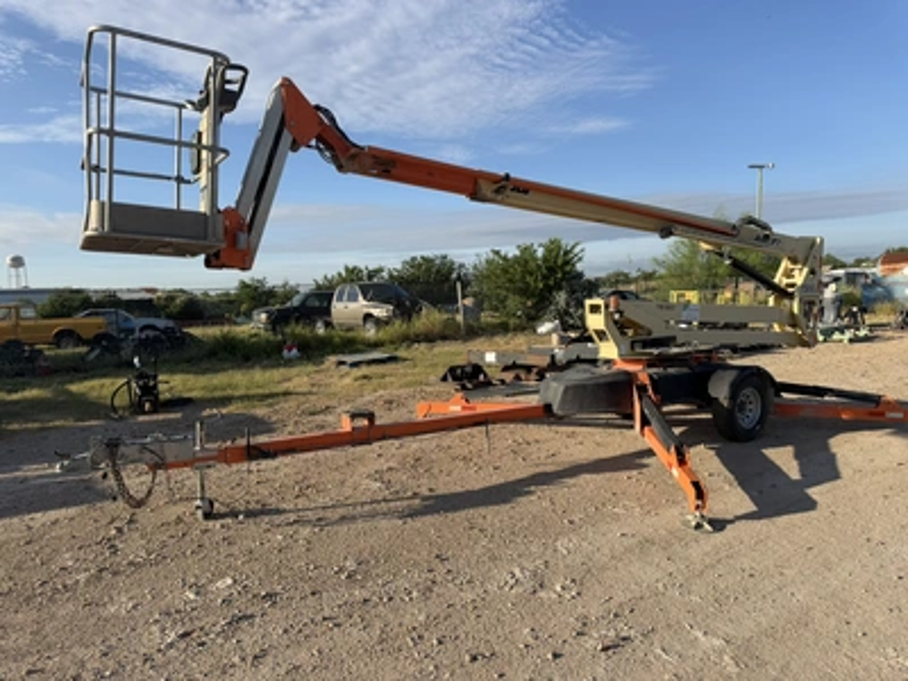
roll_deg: +3.1
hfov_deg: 71.6
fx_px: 630
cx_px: 454
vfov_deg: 56.8
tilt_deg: -1.8
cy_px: 340
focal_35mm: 24
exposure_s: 1/3759
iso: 80
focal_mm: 6.76
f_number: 1.78
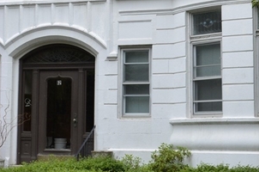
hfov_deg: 18.3
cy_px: 8
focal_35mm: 112
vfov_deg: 12.1
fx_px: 804
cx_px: 100
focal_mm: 22
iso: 200
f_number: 6.3
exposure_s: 1/160
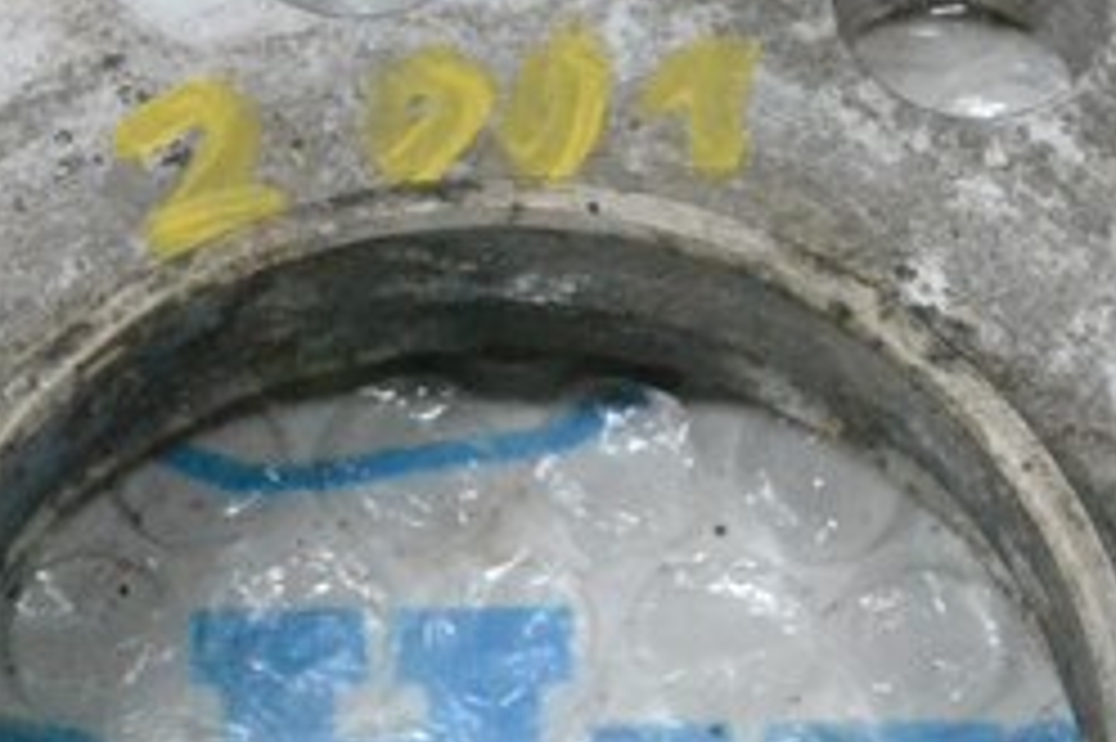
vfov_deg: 8.4
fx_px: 4988
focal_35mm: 161
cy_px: 875
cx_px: 909
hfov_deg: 12.7
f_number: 10
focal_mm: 26
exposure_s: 1/160
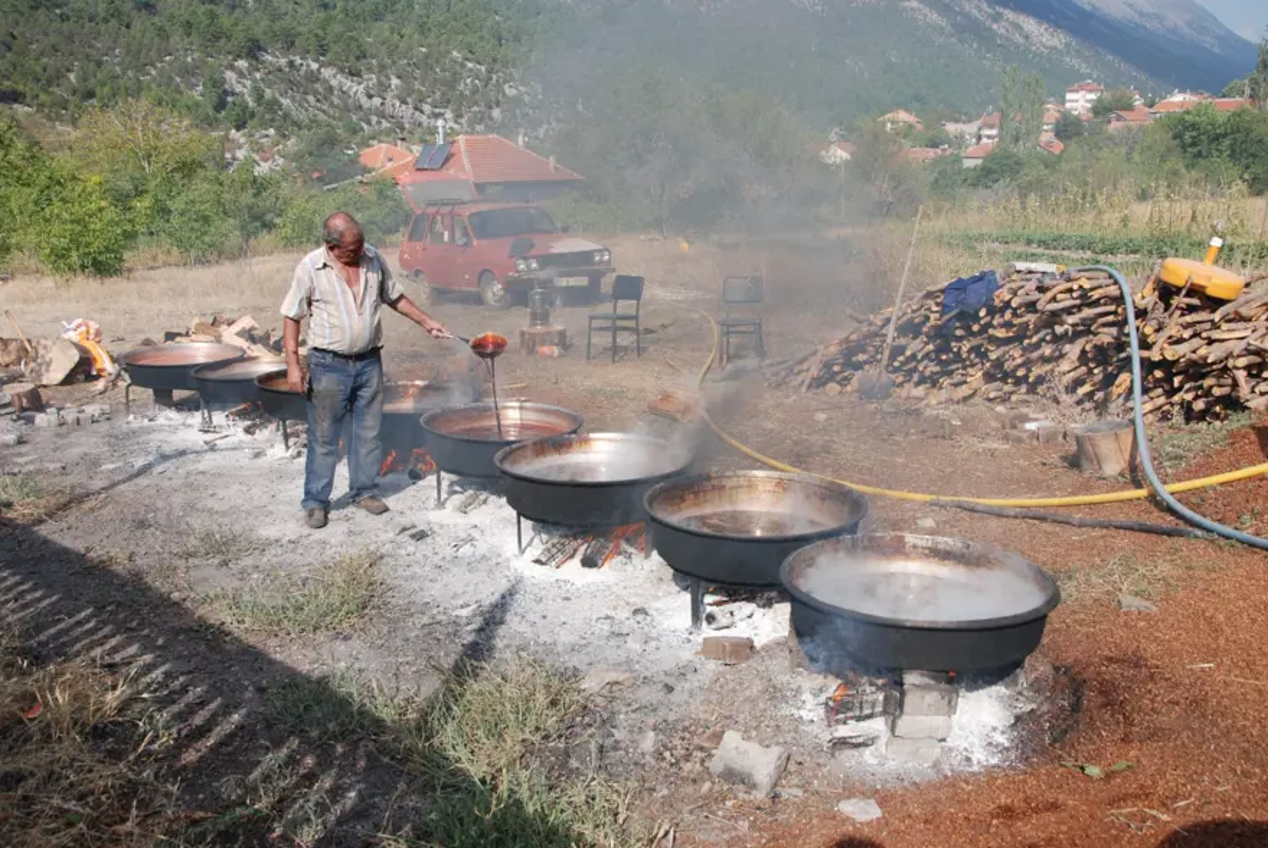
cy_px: 424
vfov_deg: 40.1
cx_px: 634
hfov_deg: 57.2
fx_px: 1164
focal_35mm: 33
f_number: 8
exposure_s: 1/250
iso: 100
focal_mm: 22
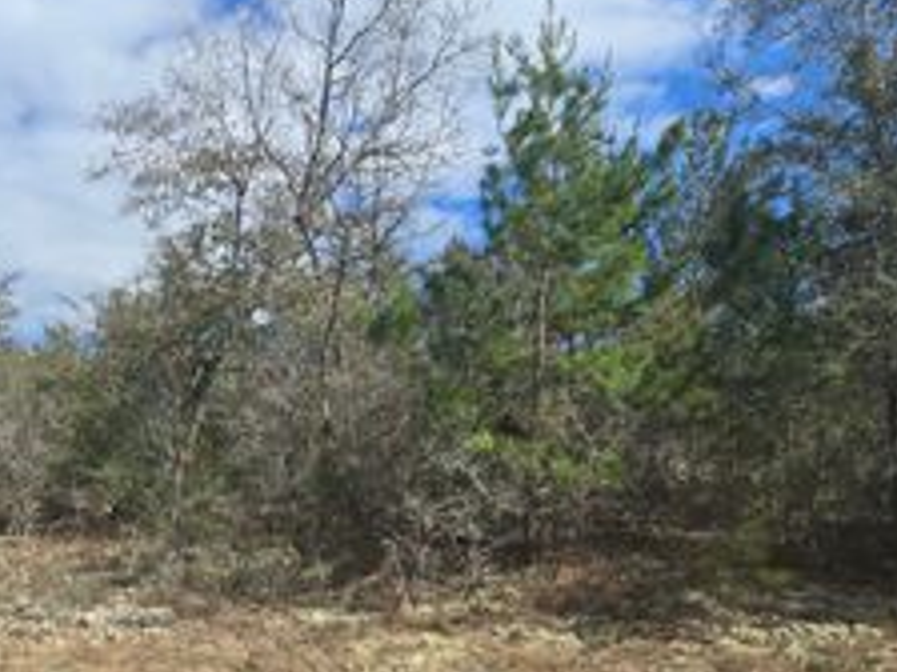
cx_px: 212
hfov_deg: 58.1
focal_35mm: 29
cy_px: 562
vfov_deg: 45.2
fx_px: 751
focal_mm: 2.2
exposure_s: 1/2271
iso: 50
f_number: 2.2
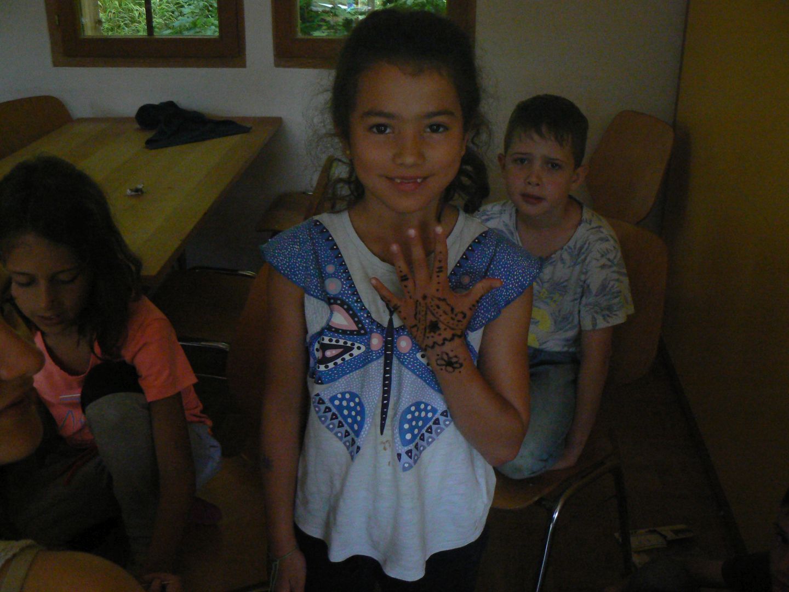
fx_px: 821
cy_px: 296
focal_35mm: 36
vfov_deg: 39.7
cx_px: 394
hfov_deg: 51.4
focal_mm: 6
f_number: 2.8
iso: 400
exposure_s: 1/400
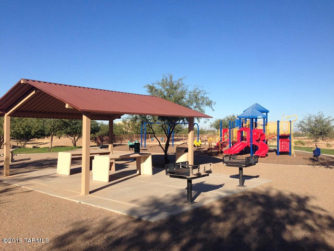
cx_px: 167
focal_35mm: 33
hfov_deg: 55.4
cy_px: 126
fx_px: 318
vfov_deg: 42.9
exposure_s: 1/1808
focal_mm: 4.12
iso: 50
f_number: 2.4
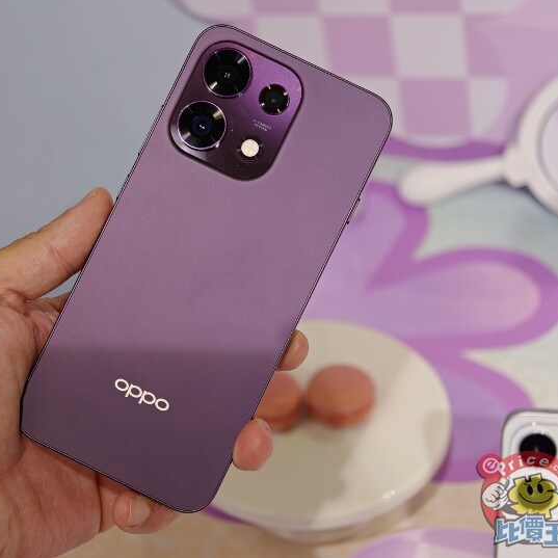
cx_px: 216
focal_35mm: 83
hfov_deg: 20.9
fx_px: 1514
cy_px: 278
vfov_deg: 20.9
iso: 160
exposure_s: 1/110
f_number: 2.2
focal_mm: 20.1
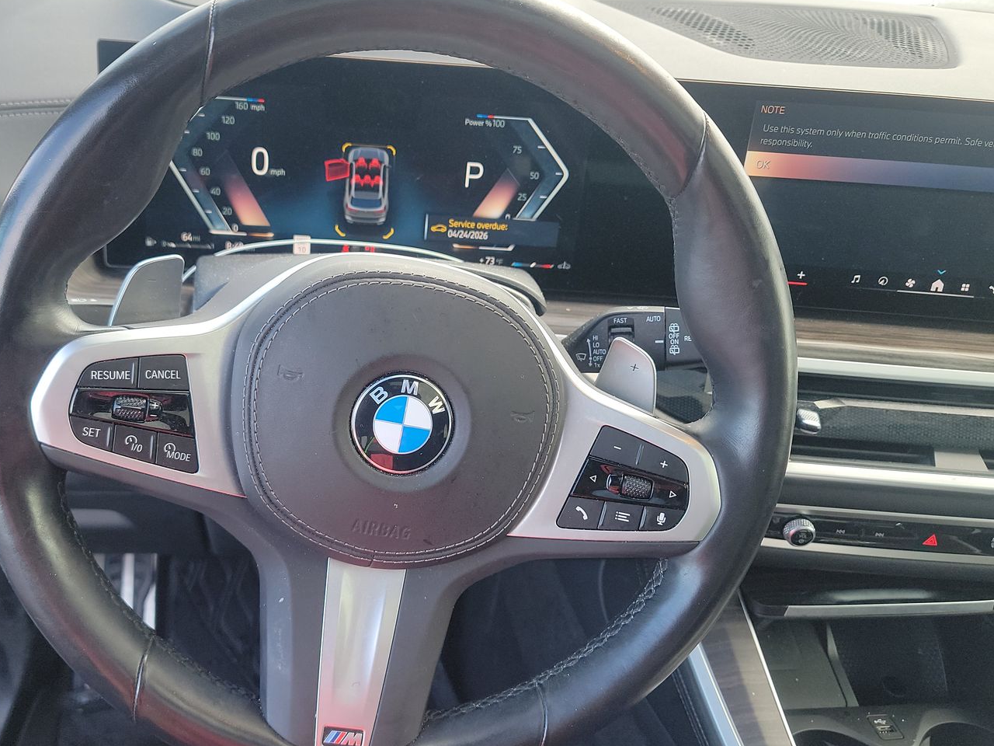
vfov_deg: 46.8
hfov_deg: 59.3
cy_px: 381
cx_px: 386
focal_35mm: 30
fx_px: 861
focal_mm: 6.7
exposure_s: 1/59
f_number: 1.8
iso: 111
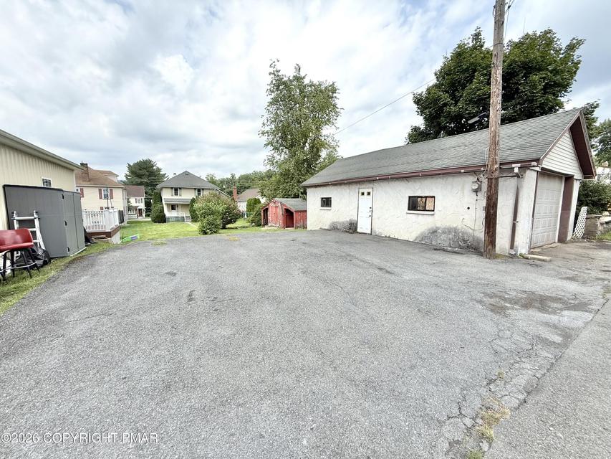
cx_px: 306
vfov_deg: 85.7
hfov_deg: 102.1
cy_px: 230
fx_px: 247
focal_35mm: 14
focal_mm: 2.22
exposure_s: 1/1497
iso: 50
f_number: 2.2
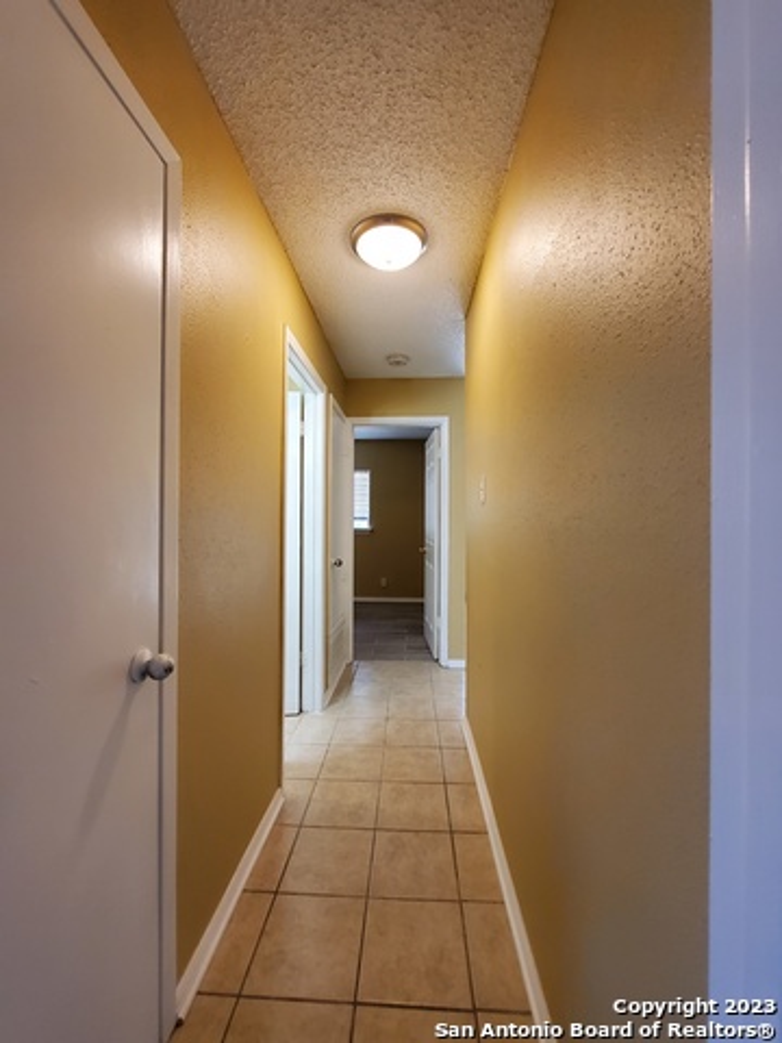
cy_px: 522
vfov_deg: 106.2
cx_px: 391
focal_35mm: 13
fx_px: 392
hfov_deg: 89.9
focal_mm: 1.8
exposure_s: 1/60
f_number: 2.2
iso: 200
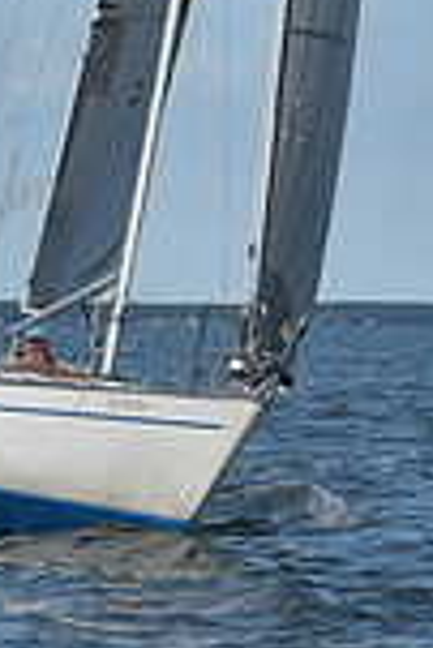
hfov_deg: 4.2
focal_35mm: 327
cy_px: -468
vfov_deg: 6.2
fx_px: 5886
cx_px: 285
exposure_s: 1/1250
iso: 320
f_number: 10
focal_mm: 85
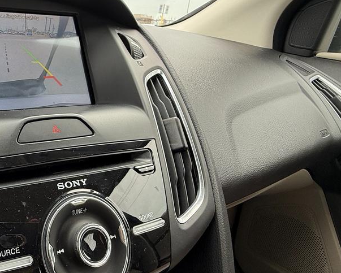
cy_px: 122
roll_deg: -2.8
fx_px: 293
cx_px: 25
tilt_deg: -18.5
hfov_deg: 52.1
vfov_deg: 49.9
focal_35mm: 29
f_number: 2.2
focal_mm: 2.22
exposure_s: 1/116
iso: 64
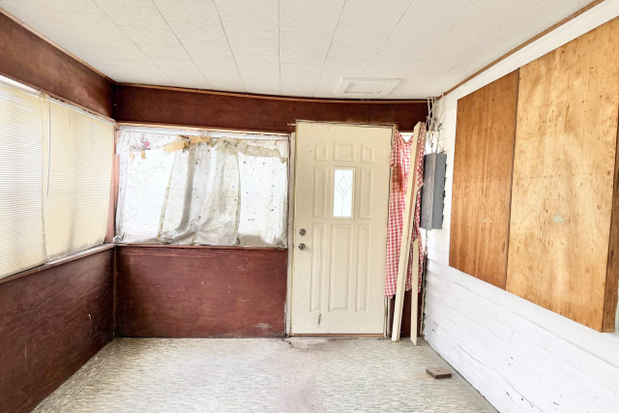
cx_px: 320
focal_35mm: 26
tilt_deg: -2.6
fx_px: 447
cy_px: 221
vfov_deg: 49.5
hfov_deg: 69.4
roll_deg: -2.8
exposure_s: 1/200
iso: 125
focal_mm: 6.76
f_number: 1.78
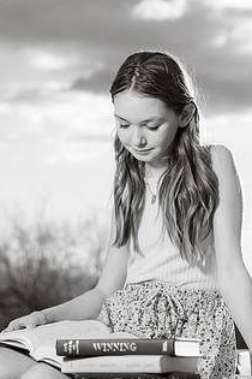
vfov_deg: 15.0
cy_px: 238
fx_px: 1438
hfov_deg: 10.0
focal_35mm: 137
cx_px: 126
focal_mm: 96
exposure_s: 1/200
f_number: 5.6
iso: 100
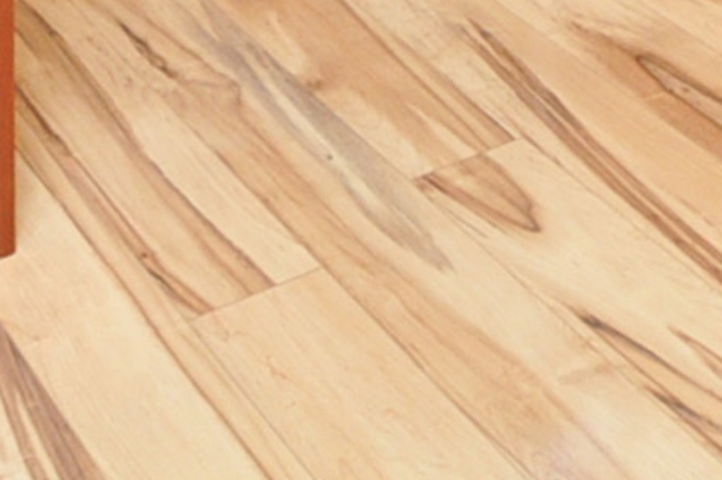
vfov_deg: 9.9
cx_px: 622
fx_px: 1923
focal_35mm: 96
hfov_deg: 20.9
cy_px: -1049
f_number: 5
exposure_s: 1/40
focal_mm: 10
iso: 500
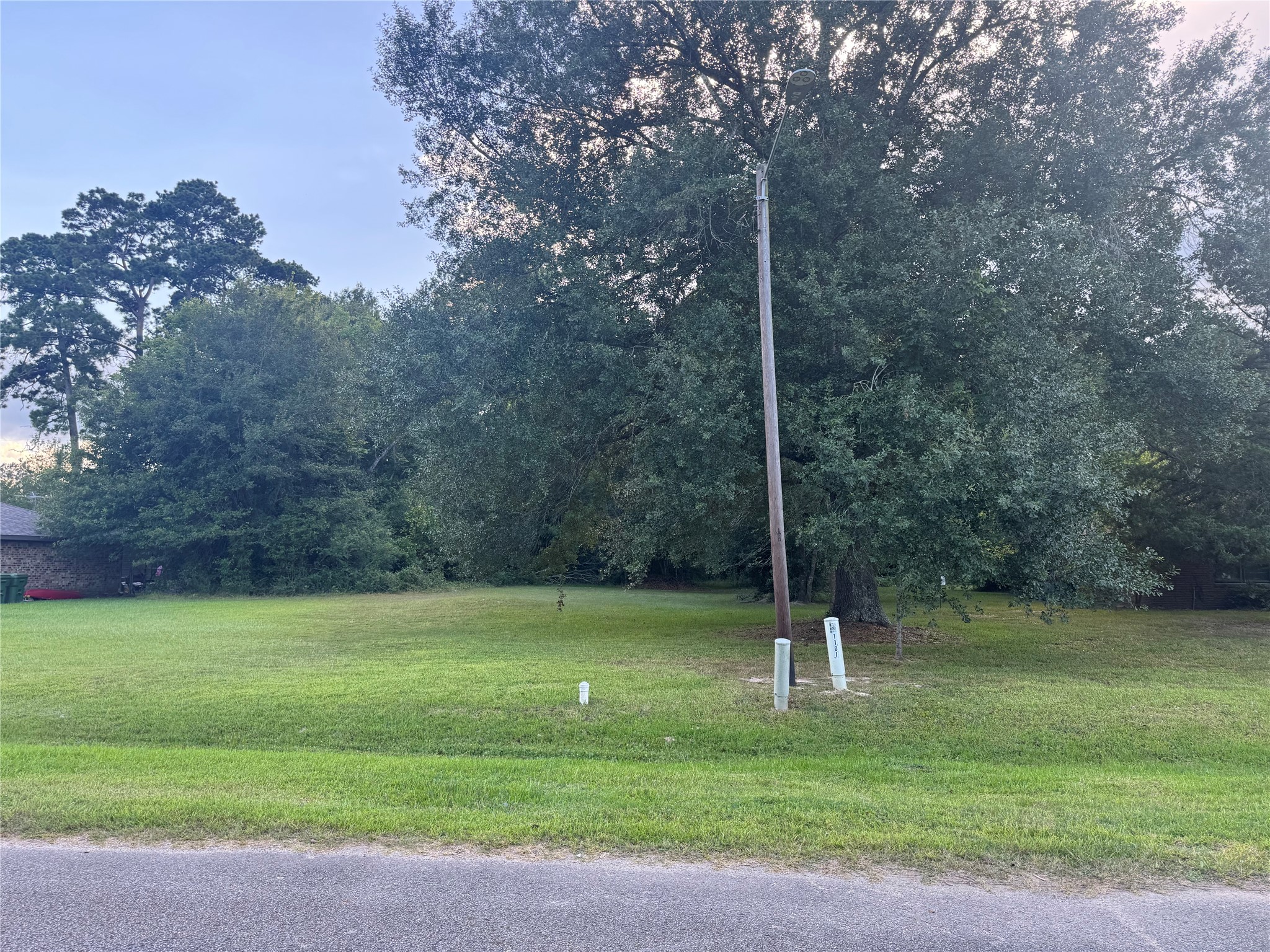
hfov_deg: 71.6
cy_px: 476
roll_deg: -2.1
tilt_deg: +2.9
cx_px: 635
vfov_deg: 56.8
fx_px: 881
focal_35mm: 24
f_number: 1.78
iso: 64
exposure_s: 1/222
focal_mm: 6.76
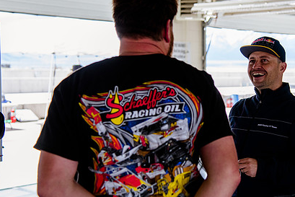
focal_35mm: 78
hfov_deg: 25.9
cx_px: 188
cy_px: 85
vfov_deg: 17.5
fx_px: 639
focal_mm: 55
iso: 640
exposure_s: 1/640
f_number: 4
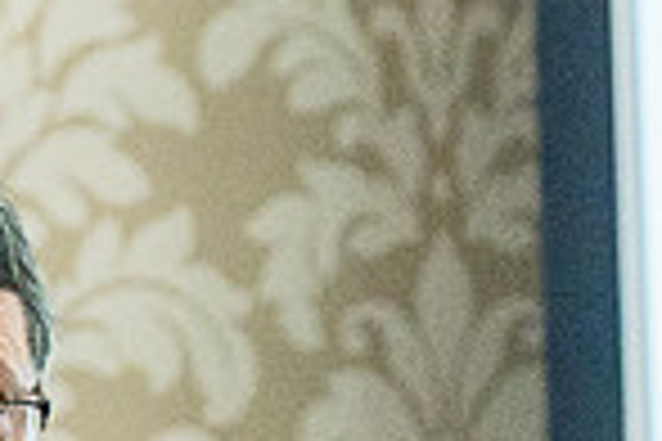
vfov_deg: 1.5
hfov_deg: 2.3
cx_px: 252
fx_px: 16549
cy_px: 758
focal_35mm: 900
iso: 3200
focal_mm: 152
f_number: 3.5
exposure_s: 1/400
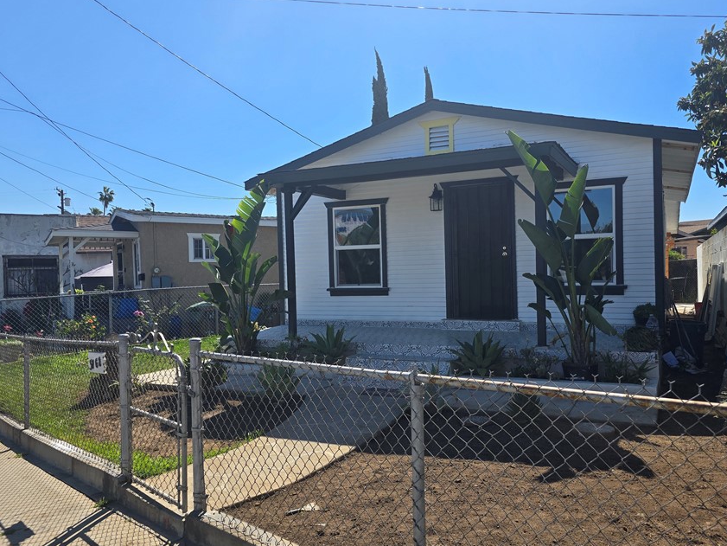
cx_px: 394
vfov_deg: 49.7
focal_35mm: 28
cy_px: 286
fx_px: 588
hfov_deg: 63.3
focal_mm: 6.3
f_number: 1.7
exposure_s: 1/864
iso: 12
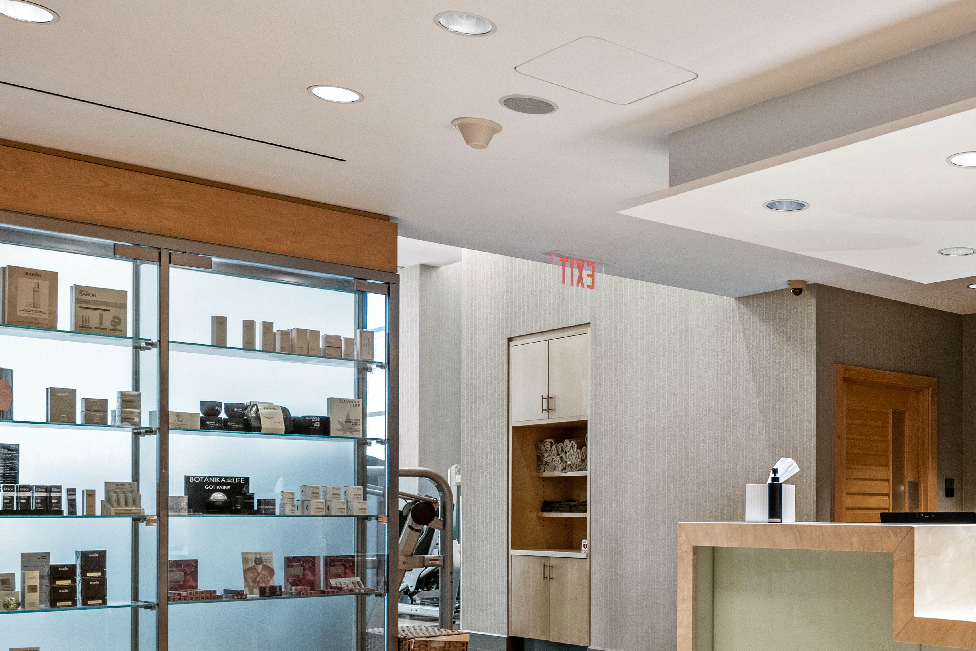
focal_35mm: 42
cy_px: 502
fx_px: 1144
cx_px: 884
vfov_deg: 31.1
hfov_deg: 42.3
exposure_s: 1/10
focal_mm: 17.5
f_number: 8
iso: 500
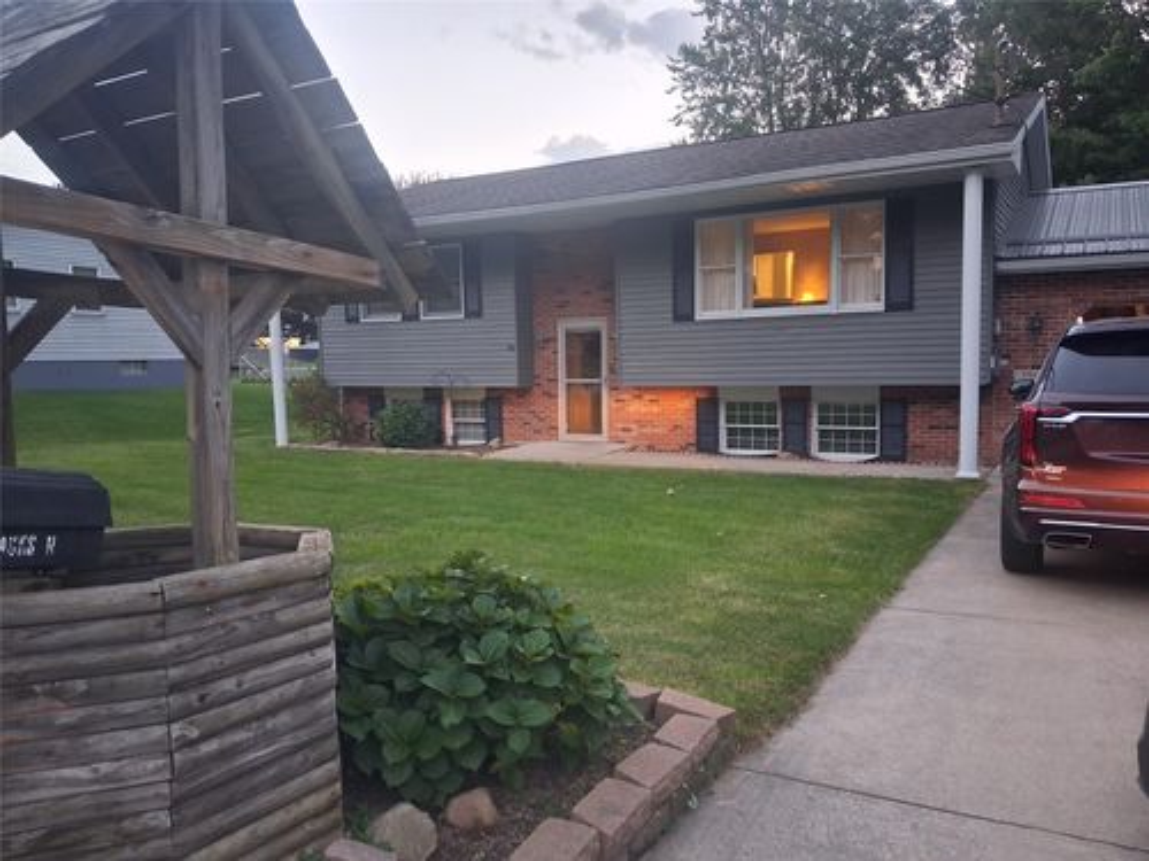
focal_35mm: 27
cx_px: 574
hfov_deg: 65.3
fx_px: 896
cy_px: 430
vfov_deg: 51.4
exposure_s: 1/60
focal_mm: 4
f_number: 1.8
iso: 500
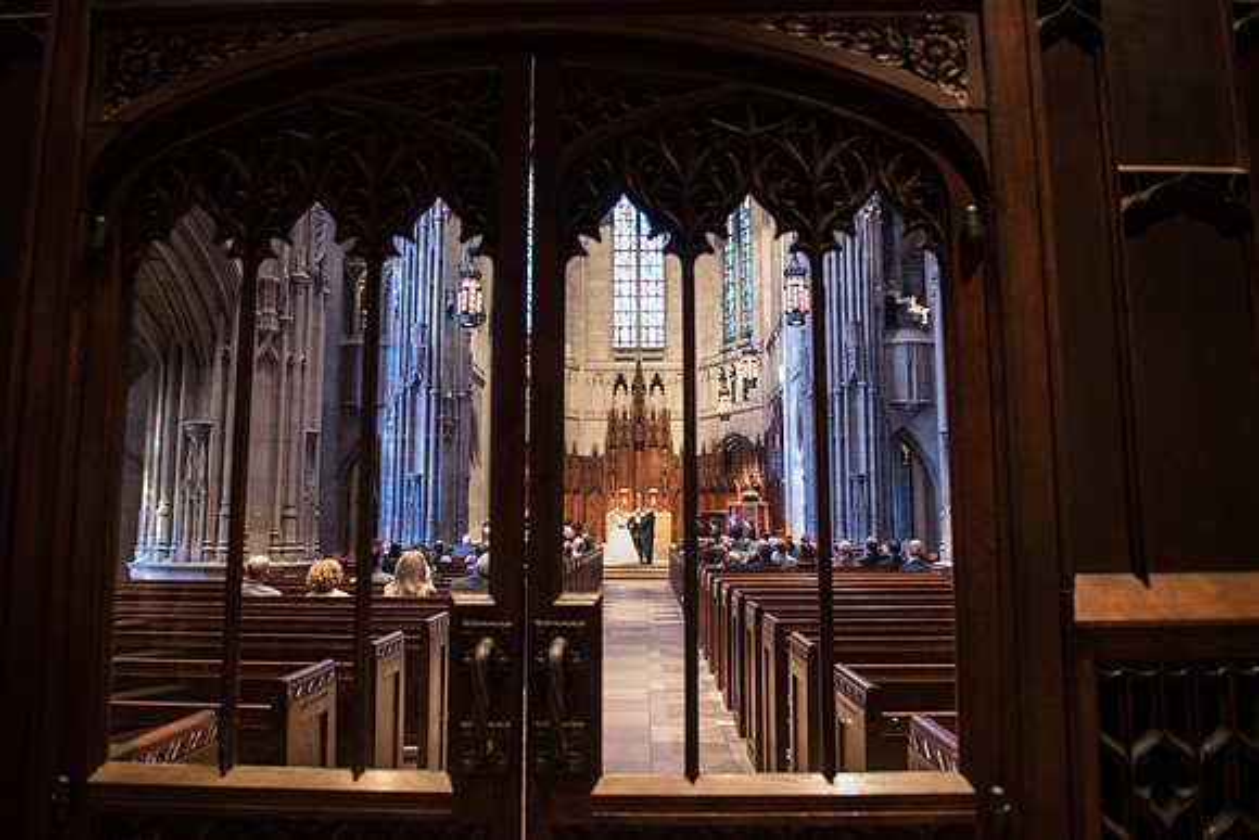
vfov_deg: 51.3
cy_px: 414
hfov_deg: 71.5
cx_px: 629
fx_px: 874
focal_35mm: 25
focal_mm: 24
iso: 5000
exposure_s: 1/60
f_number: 2.8
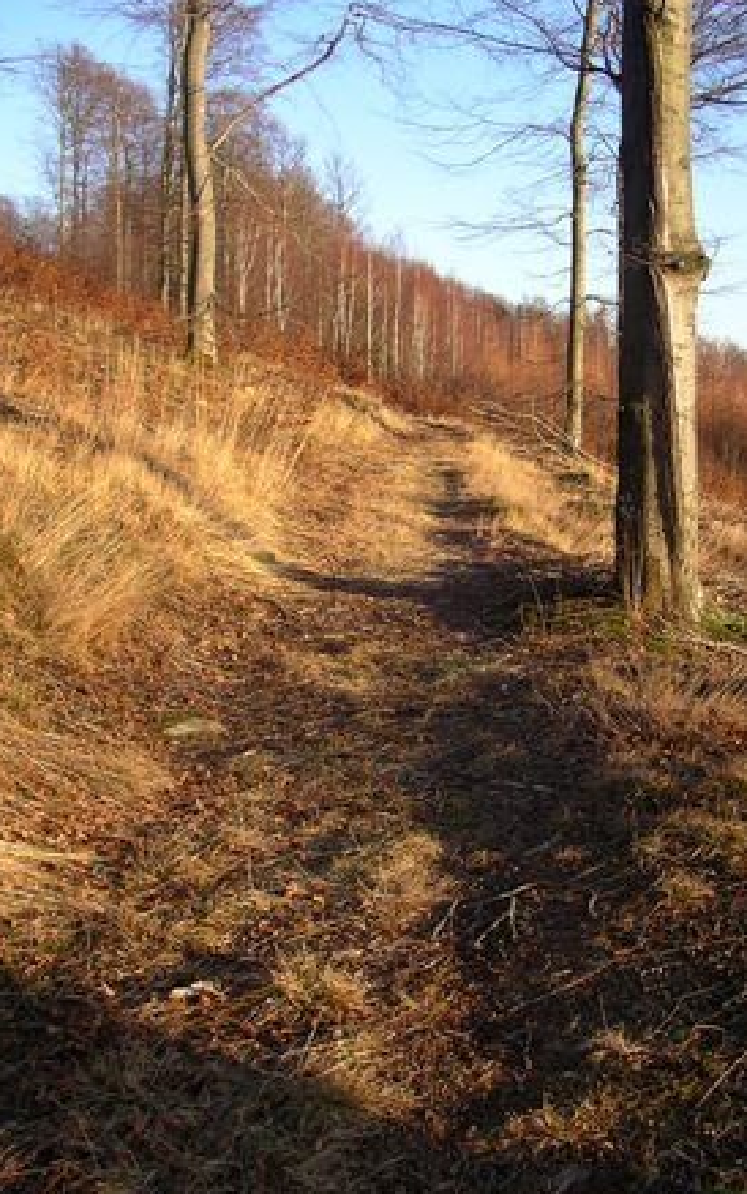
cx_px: 417
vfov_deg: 46.2
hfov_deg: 29.9
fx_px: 1400
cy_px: 627
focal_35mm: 43
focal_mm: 5.7
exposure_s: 1/200
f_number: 2.8
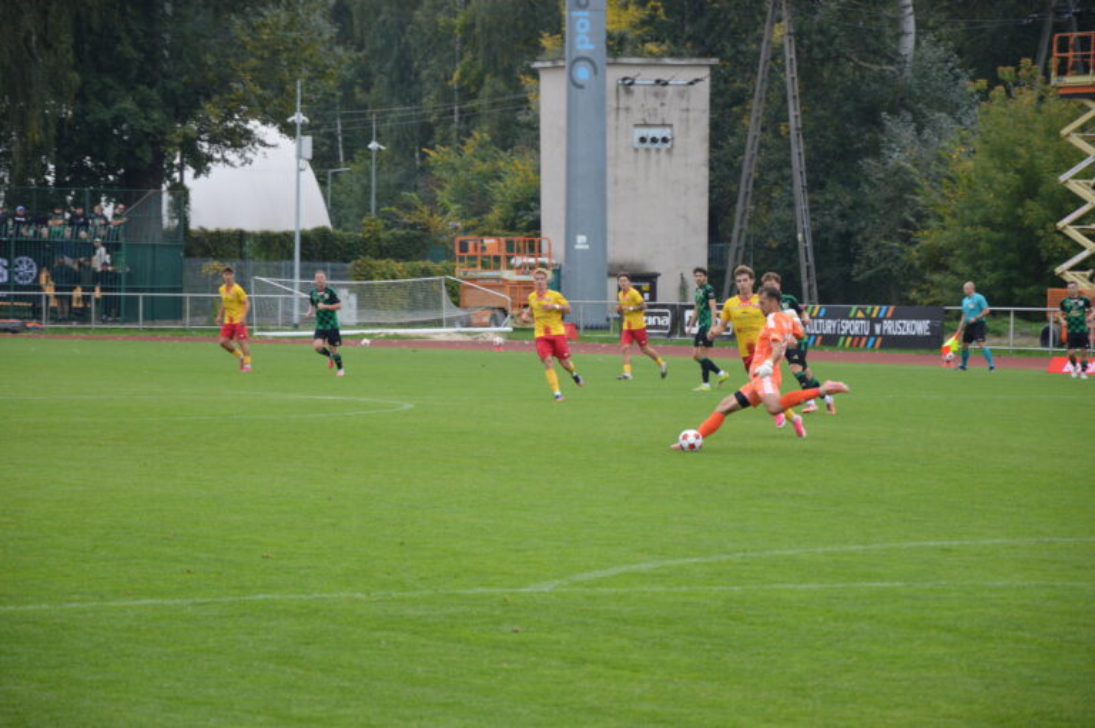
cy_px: 364
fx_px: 4787
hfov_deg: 13.0
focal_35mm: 158
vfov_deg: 8.7
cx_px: 548
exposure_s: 1/200
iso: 400
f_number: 5.6
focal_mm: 105
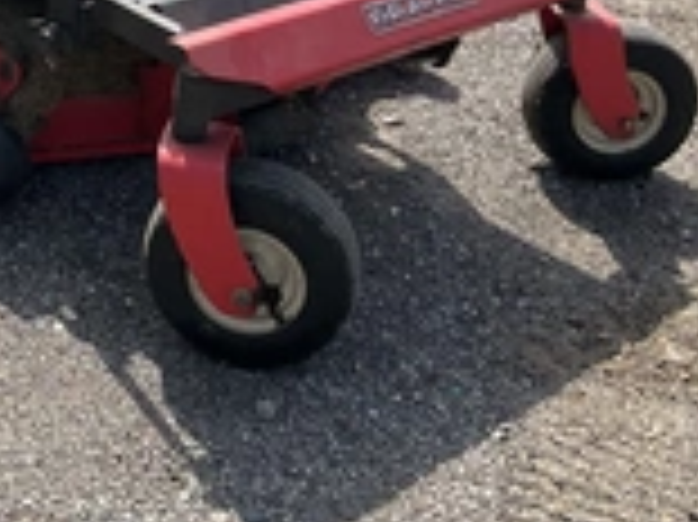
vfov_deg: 18.6
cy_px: -108
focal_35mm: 75
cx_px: -5
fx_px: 1511
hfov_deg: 24.8
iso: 25
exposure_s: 1/1250
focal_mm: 3
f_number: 1.8
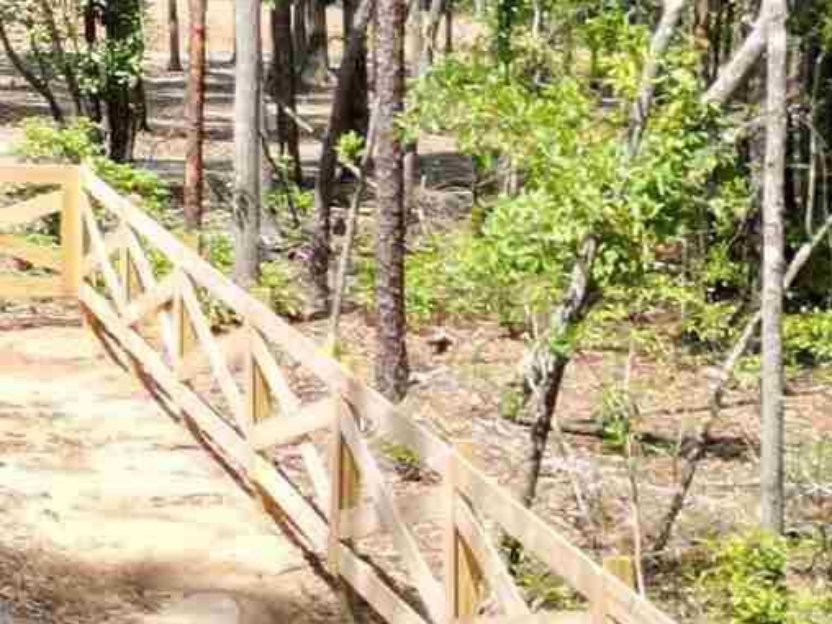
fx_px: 3485
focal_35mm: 145
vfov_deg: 9.9
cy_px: -290
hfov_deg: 12.6
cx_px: -577
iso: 100
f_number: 1.7
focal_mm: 6.72
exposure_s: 1/1500
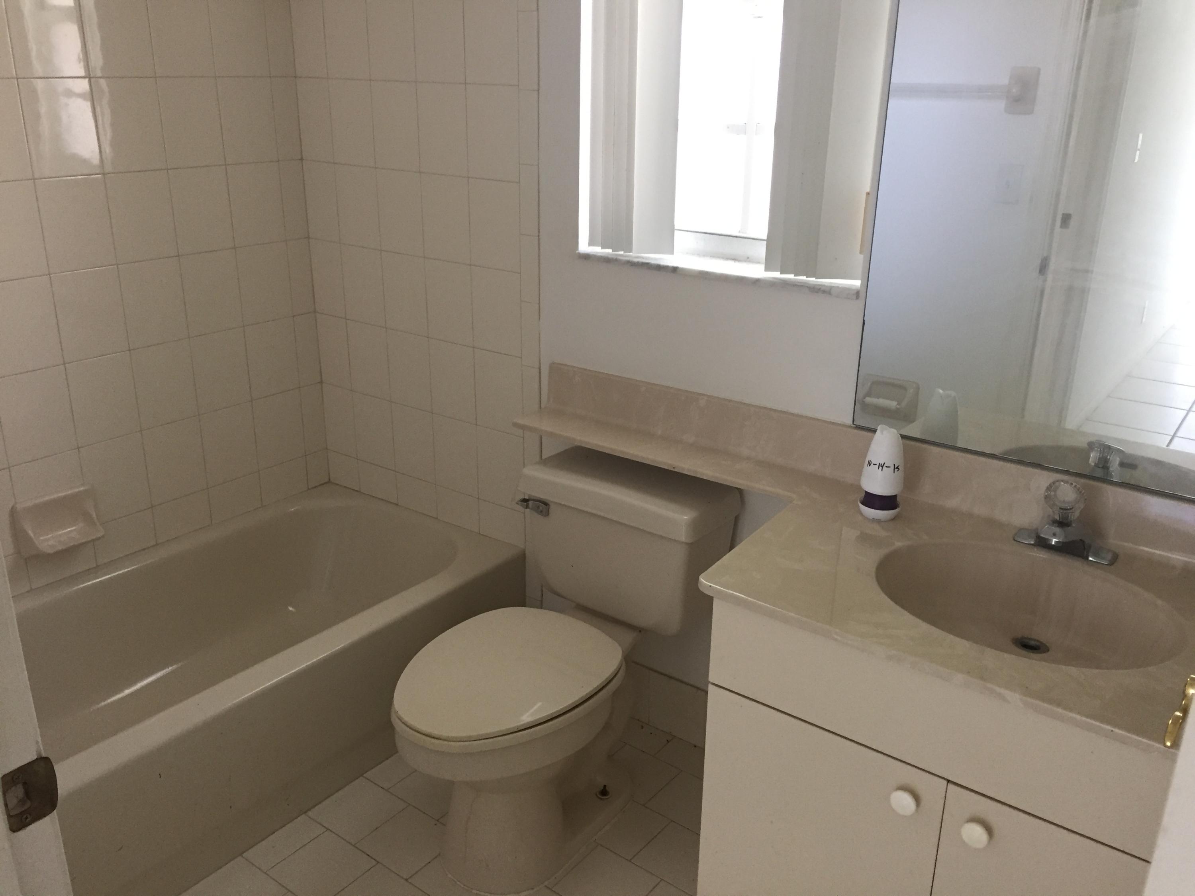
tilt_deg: -20.4
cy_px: 448
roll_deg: -0.8
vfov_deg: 48.2
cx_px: 598
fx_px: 1001
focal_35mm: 29
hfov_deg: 61.7
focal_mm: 4.15
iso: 125
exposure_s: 1/30
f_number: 2.2
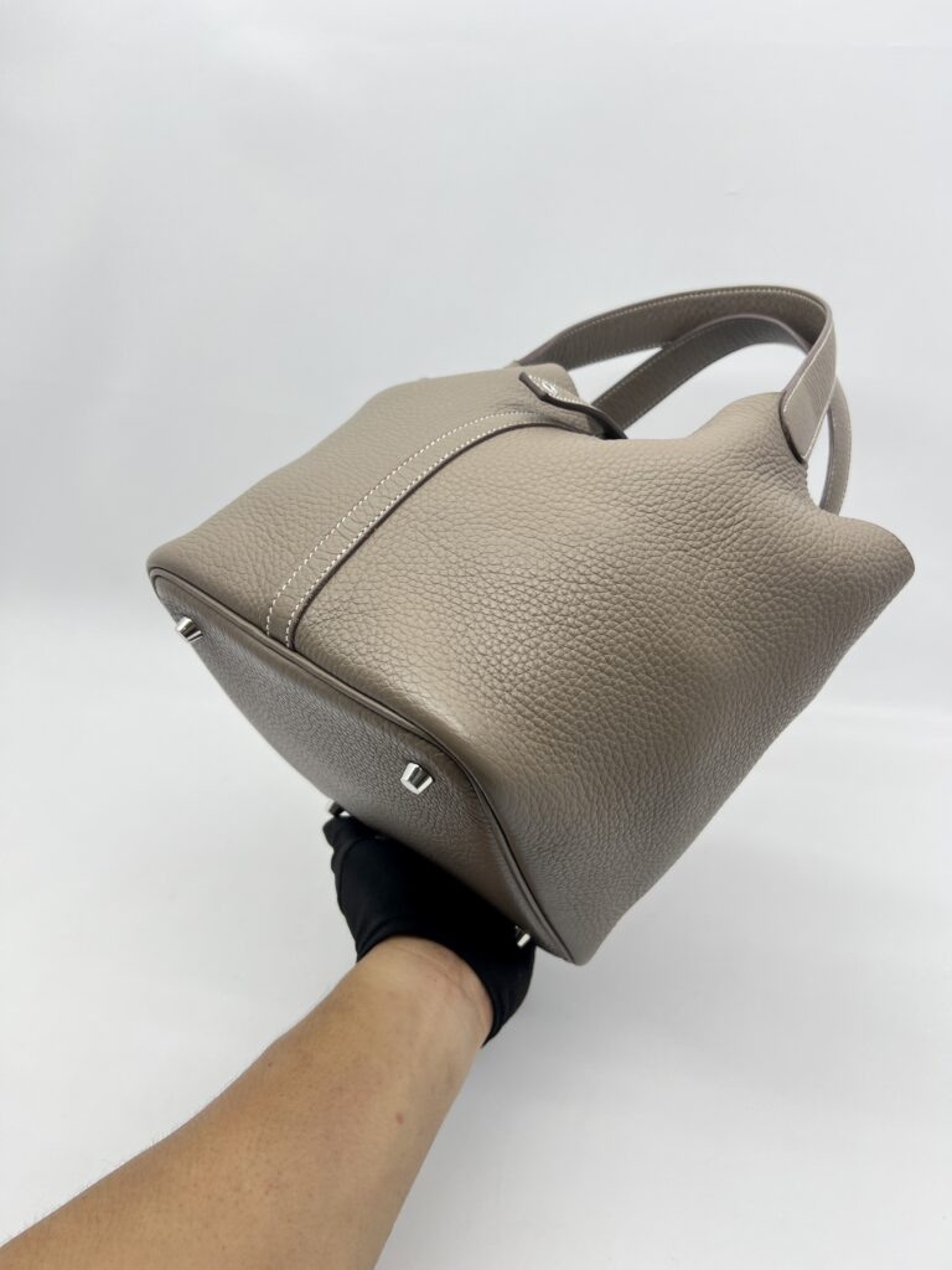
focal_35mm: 26
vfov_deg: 67.3
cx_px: 476
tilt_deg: -29.4
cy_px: 635
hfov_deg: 53.1
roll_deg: +0.8
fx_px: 953
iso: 40
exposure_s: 1/100
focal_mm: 5.7
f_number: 1.5
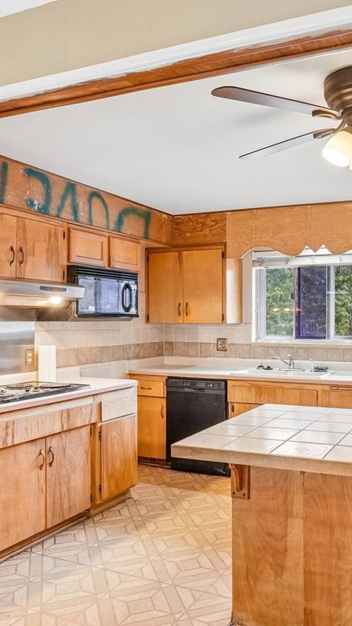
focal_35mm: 29
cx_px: 270
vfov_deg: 66.3
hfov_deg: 39.1
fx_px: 479
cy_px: 326
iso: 500
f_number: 8
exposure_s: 1/10
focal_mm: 11
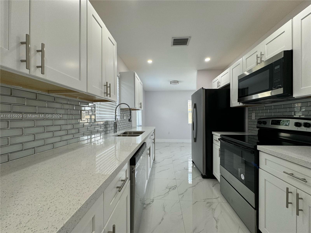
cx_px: 156
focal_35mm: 14
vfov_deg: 85.7
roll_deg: -0.3
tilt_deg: +0.1
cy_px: 116
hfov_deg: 102.1
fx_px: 126
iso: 100
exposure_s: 1/120
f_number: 2.2
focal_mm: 2.22
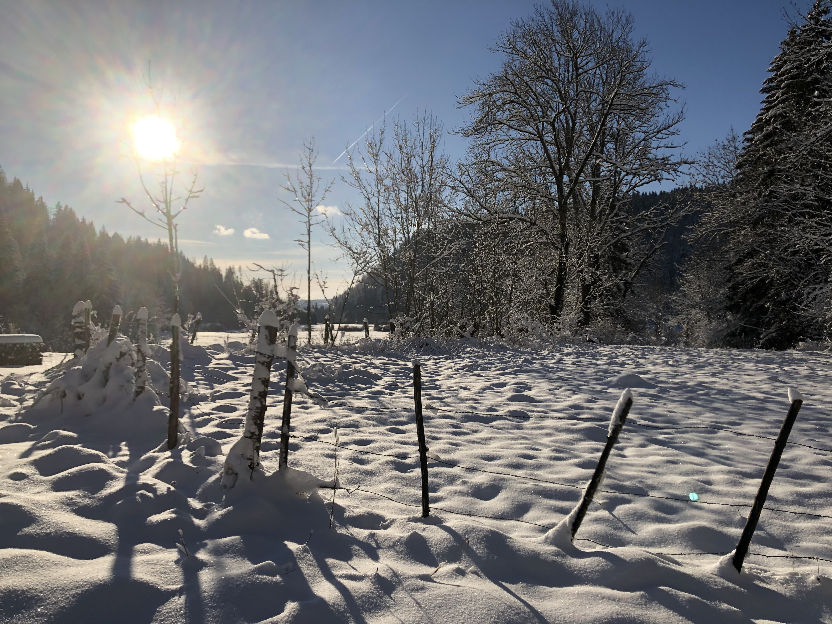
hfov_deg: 63.4
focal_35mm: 28
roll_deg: +0.7
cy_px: 312
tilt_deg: +0.2
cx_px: 416
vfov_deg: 49.7
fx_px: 673
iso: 20
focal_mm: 4
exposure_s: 1/6024
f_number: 1.8
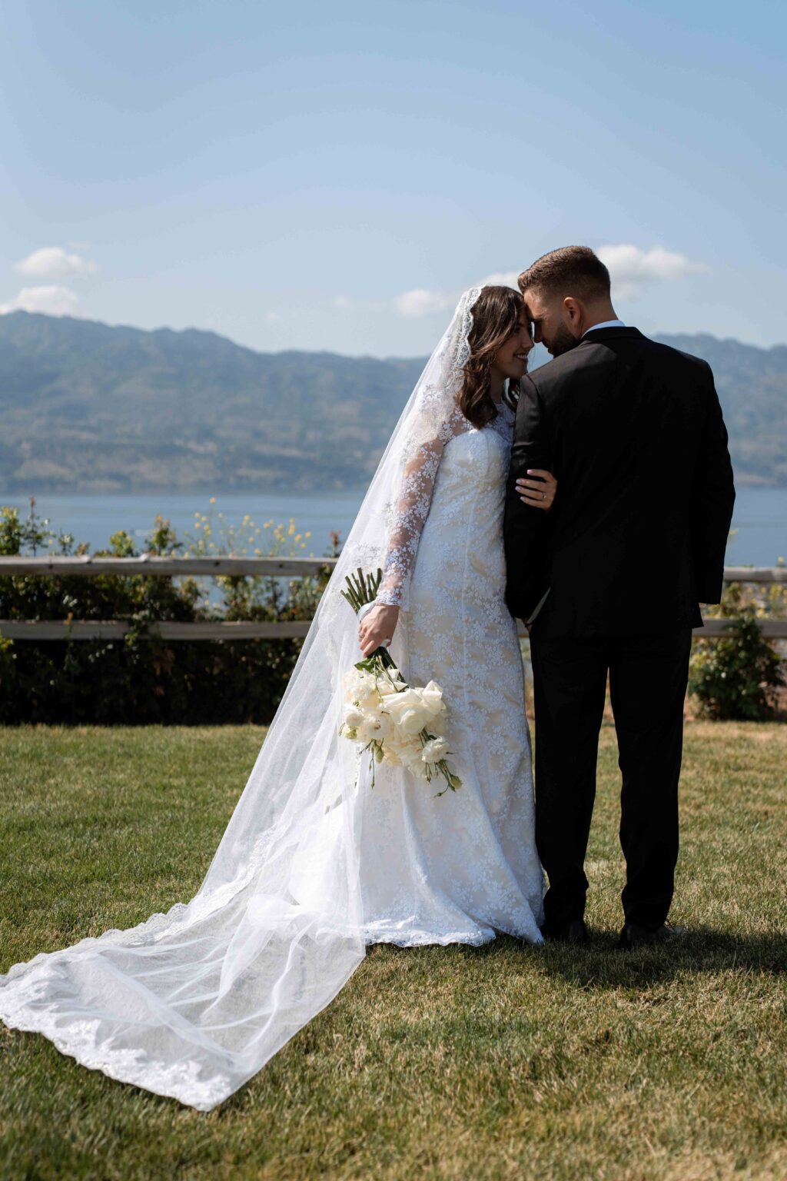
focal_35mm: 50
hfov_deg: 27.0
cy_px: 590
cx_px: 394
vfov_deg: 39.6
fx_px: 1639
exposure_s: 1/5000
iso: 100
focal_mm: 50
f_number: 2.8
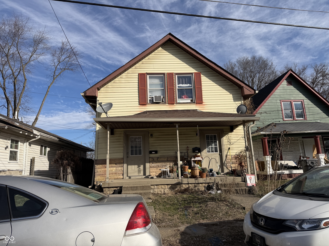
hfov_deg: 71.6
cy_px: 123
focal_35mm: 24
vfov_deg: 56.8
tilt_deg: +11.9
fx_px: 228
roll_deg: +1.2
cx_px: 164
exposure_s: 1/6711
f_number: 1.78
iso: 80
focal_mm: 6.76
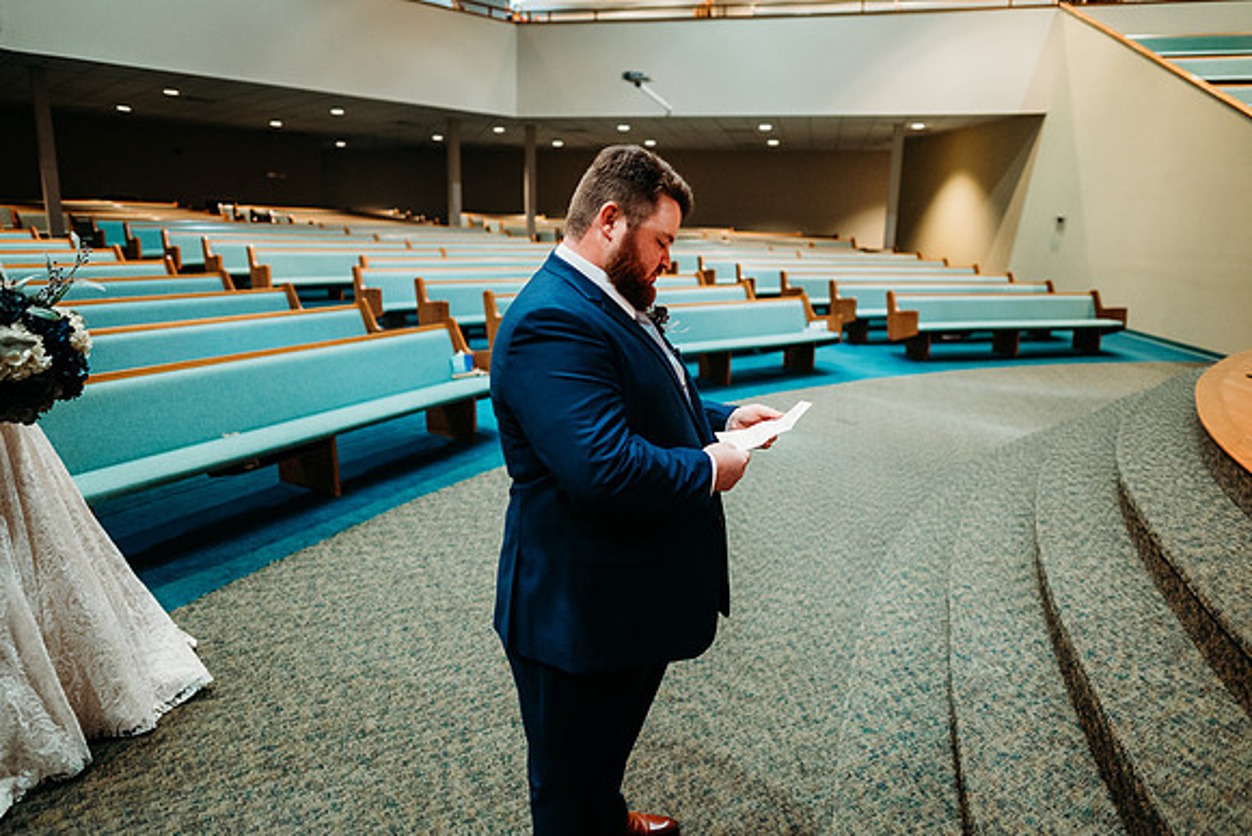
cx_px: 626
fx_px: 835
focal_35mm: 24
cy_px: 418
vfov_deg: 53.2
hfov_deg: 73.7
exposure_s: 1/100
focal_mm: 24
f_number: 1.8
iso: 2000
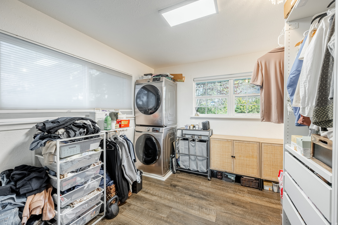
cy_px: 112
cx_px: 169
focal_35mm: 14
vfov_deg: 81.1
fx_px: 131
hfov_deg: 104.3
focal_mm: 14
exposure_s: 1/250
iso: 100
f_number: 8
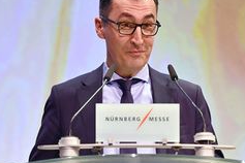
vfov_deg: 4.3
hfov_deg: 6.4
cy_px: 116
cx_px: 138
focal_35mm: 323
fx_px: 2198
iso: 800
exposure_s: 1/500
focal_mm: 170
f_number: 2.8
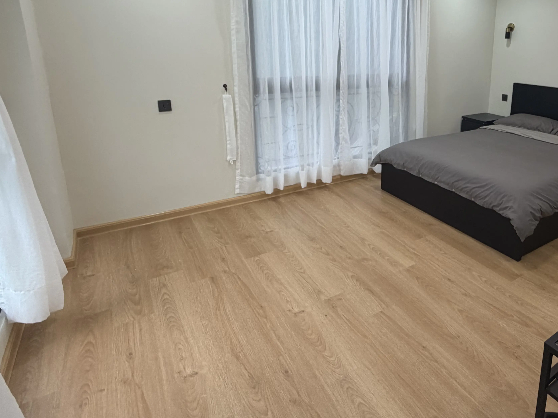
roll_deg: -1.4
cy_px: 134
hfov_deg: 67.9
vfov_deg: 55.4
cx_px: 405
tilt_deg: -12.9
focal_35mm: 24
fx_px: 387
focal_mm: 2.22
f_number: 2.2
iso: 200
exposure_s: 1/121
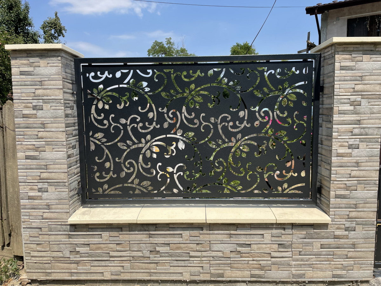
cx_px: 190
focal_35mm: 26
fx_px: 286
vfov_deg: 53.1
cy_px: 143
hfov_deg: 67.3
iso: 32
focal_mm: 4.2
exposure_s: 1/3300
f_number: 1.6
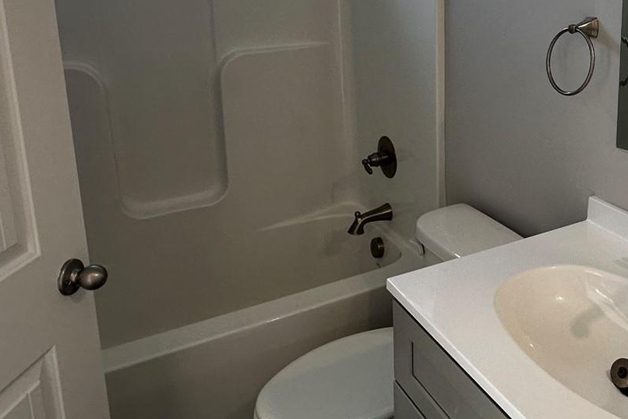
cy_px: 88
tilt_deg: -12.4
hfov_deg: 49.1
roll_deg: +0.2
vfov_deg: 34.9
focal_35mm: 37
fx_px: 645
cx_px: 495
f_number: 2.2
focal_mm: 2.22
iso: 160
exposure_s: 1/120
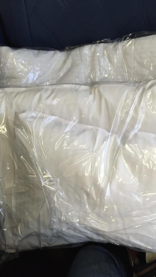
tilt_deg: -77.4
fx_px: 235
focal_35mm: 32
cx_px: 101
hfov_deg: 36.4
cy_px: 140
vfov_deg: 61.0
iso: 40
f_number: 2.2
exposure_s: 1/30
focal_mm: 4.15
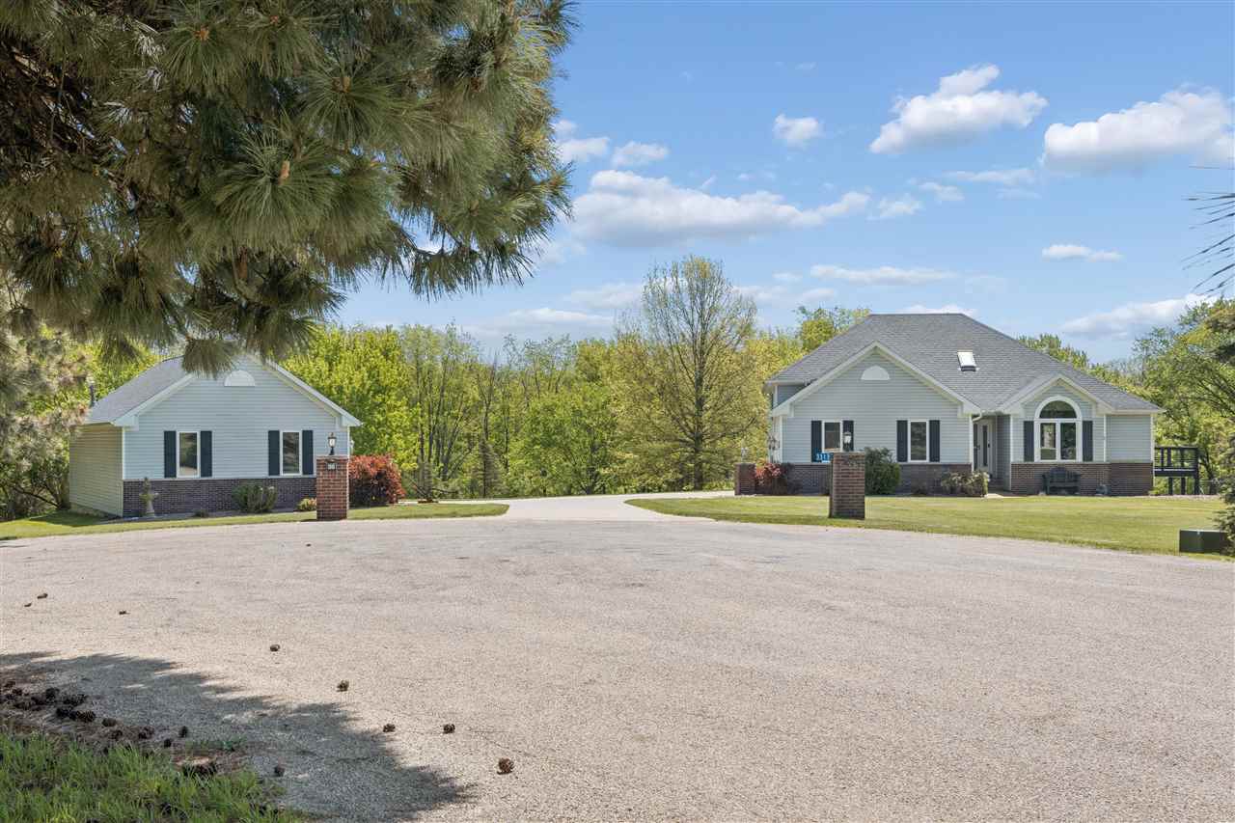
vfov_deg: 33.4
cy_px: 412
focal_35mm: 40
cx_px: 618
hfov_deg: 48.5
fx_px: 1372
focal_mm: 27
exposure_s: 1/1250
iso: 400
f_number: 9
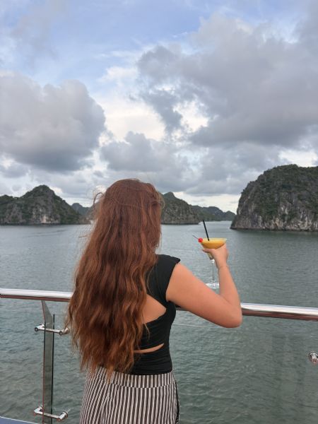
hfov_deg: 53.1
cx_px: 159
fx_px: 318
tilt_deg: +1.8
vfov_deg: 67.3
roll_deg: -0.8
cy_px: 212
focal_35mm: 26
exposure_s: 1/519
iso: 50
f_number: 1.6
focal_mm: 5.96
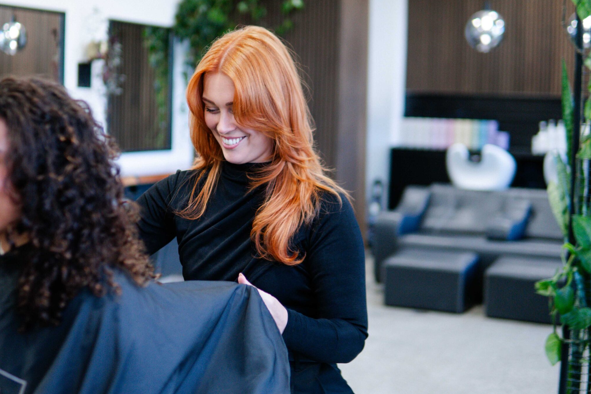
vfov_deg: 23.8
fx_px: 936
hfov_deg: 34.9
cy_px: 178
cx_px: 222
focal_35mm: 57
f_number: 1.4
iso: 400
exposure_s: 1/500
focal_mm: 30
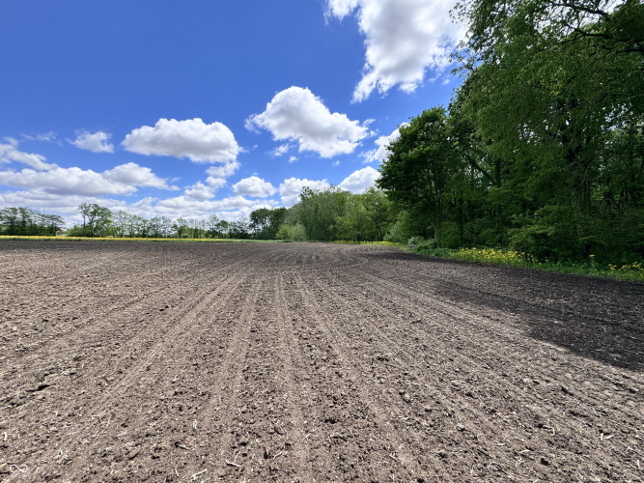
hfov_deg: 102.1
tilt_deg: -0.5
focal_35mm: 14
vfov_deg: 85.7
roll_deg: -1.0
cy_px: 242
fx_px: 260
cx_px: 322
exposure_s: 1/1477
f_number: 2.2
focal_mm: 2.22
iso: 40
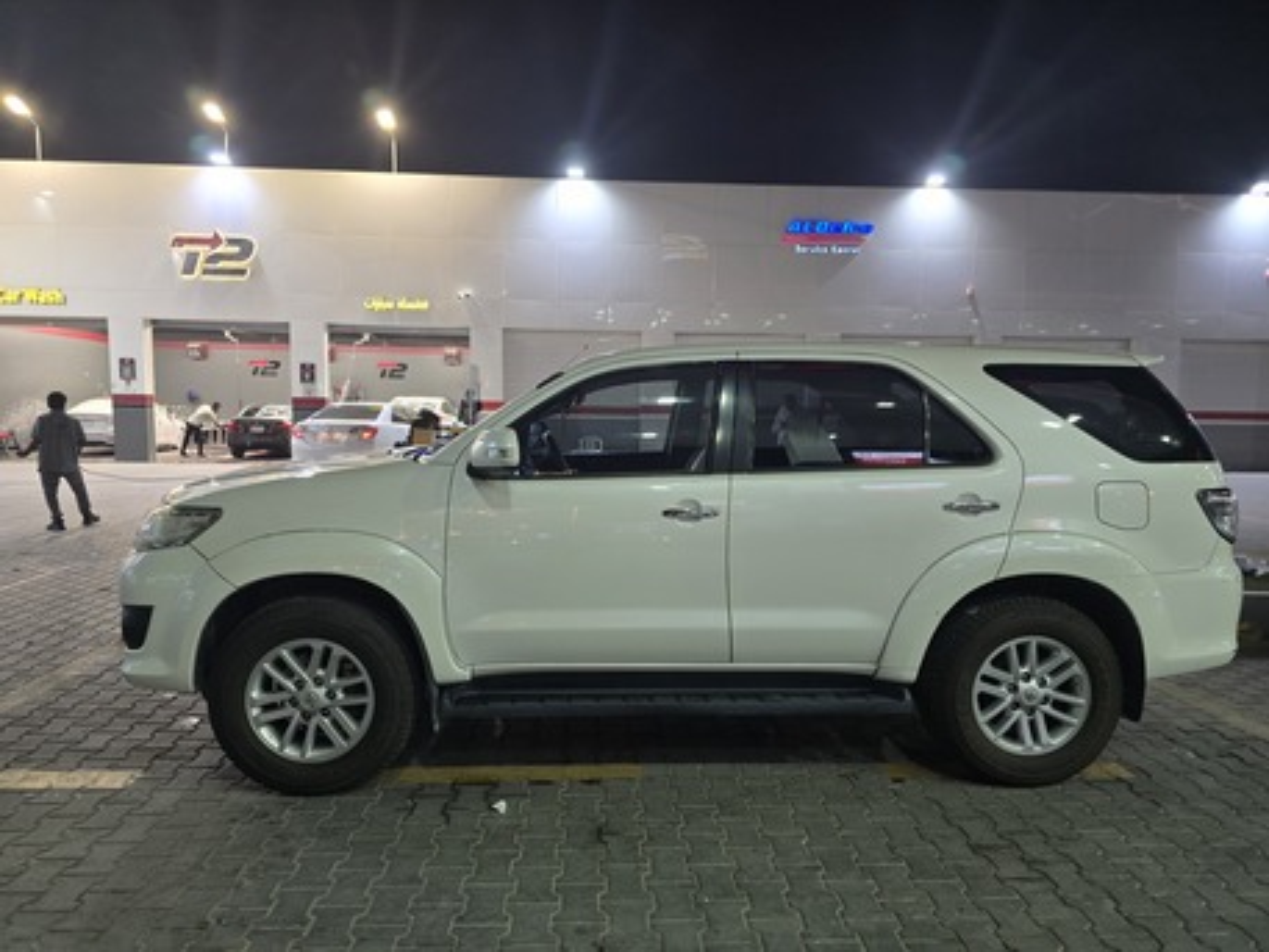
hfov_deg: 73.9
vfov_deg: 58.9
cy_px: 476
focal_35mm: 23
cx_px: 634
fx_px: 843
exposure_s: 1/120
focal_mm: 6.3
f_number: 1.7
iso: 320
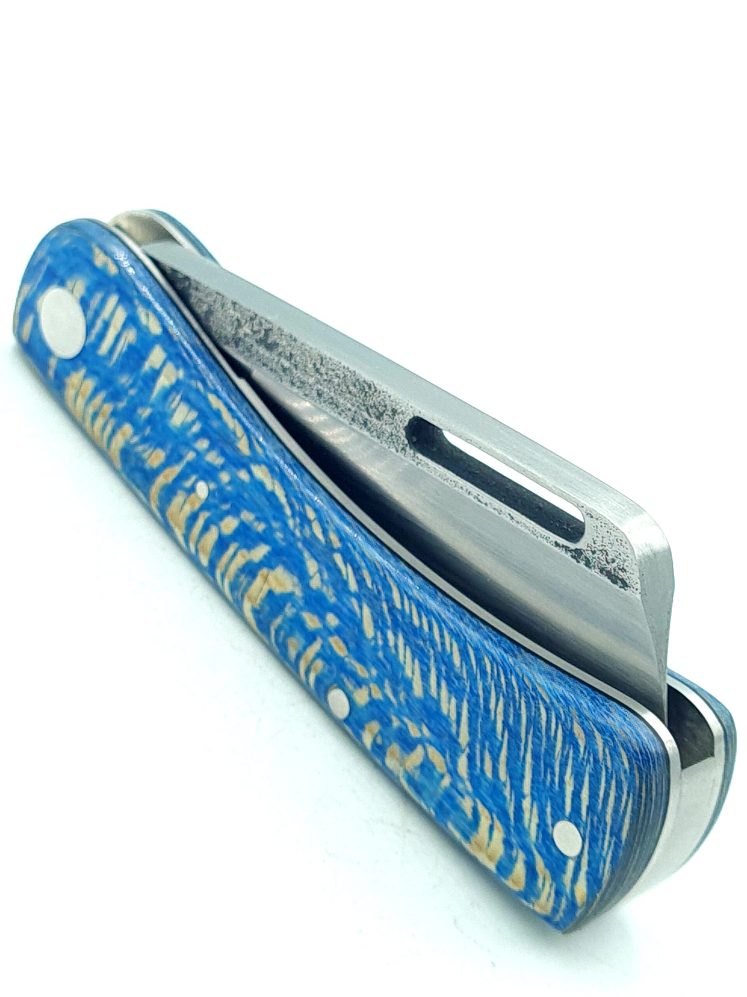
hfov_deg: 53.1
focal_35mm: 26
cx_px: 374
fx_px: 748
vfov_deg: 67.3
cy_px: 498
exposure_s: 1/238
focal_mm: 5.4
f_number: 1.8
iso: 50
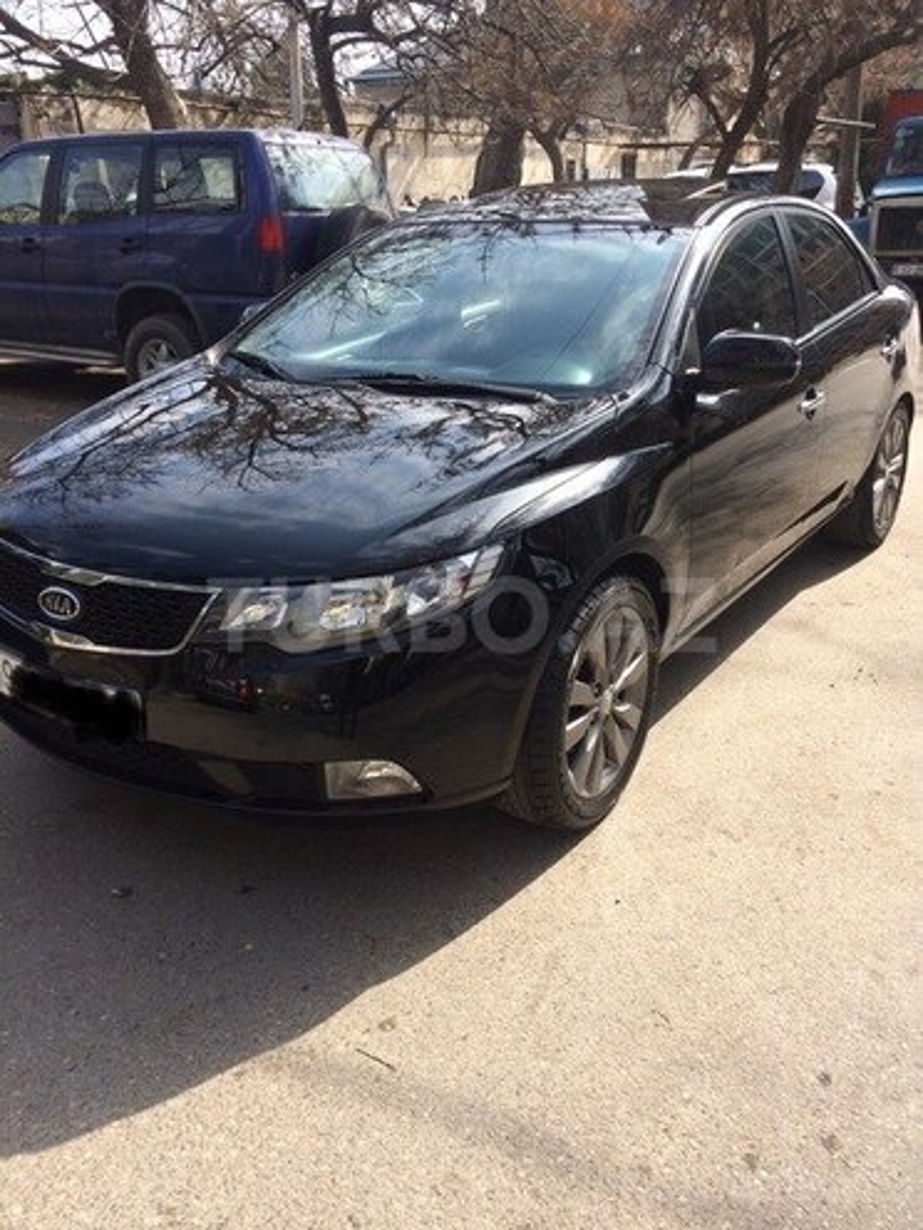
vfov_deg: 61.7
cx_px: 462
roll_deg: +1.3
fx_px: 1031
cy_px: 615
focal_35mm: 29
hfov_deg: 48.2
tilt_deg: -24.2
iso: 32
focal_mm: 4.15
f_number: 2.2
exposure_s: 1/1026
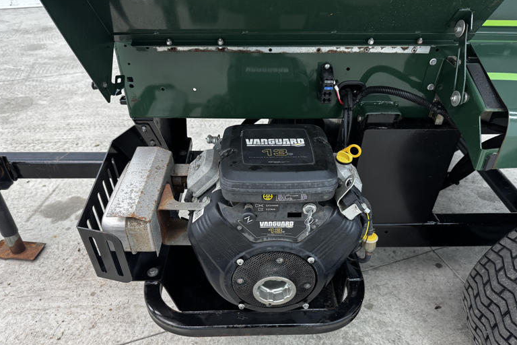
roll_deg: -1.4
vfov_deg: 49.4
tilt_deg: -39.7
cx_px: 261
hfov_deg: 69.4
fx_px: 373
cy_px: 197
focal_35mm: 26
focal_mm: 6.76
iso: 125
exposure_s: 1/60
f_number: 1.78
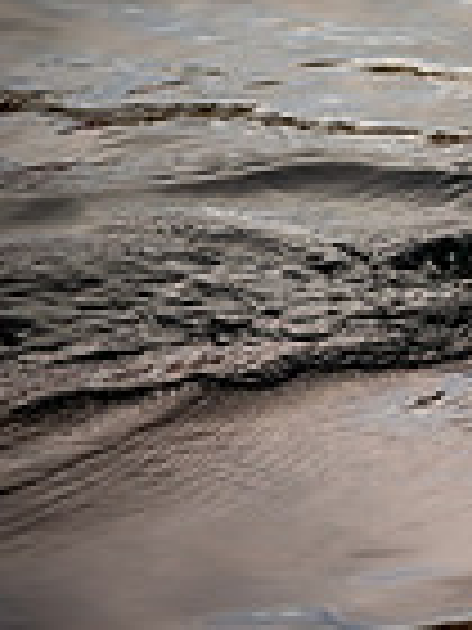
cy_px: -47
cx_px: 1232
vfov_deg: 2.5
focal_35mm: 799
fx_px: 14526
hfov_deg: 1.9
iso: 100
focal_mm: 200
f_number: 2.8
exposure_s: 1/400
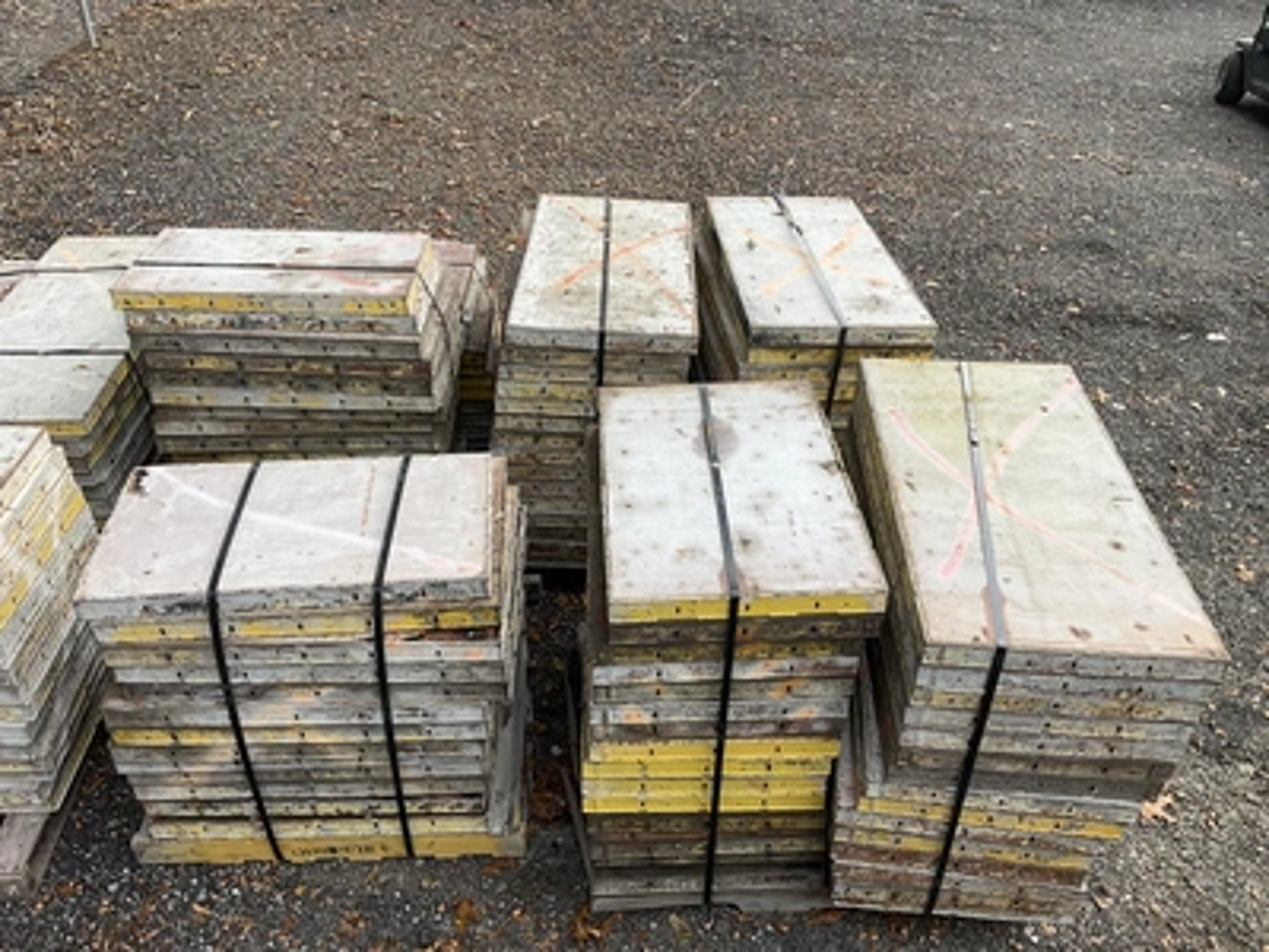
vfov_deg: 48.2
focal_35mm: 29
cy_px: 476
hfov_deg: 61.7
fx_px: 1063
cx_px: 634
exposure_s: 1/461
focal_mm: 3
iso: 25
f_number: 1.8
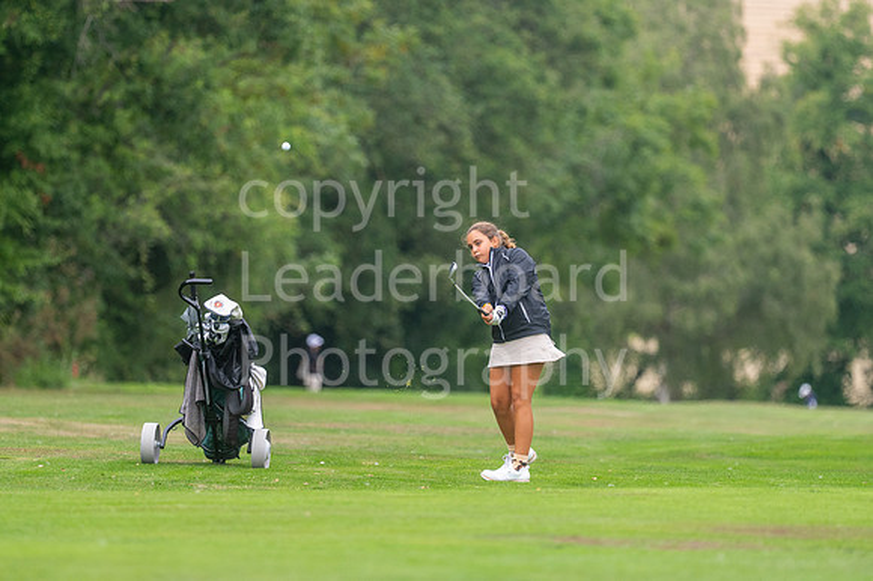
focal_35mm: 450
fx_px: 10906
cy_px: 290
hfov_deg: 4.6
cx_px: 436
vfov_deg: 3.1
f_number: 4
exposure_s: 1/1600
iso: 500
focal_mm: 300
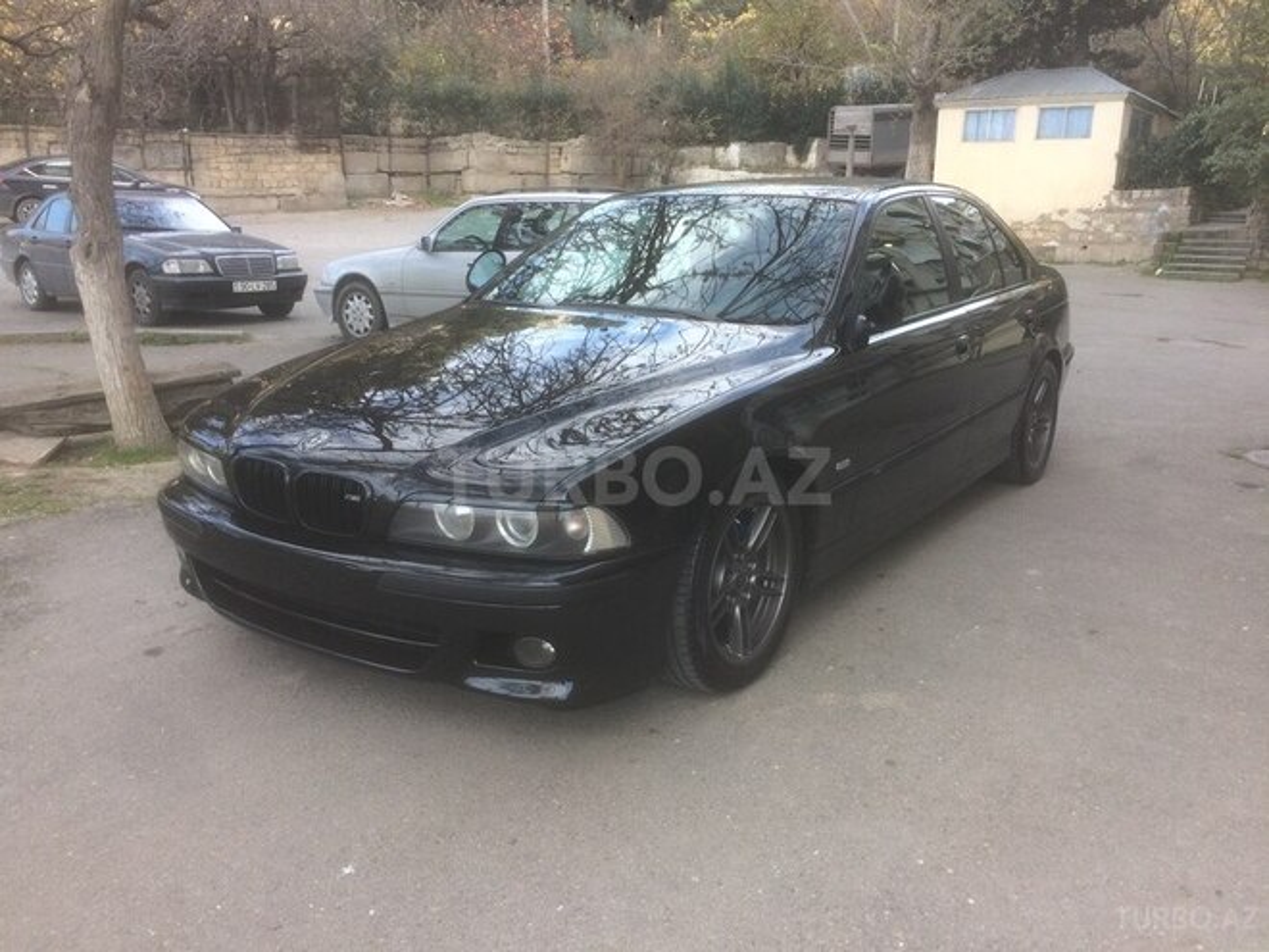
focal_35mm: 29
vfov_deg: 48.2
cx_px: 634
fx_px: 1063
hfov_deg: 61.7
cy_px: 476
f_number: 2.2
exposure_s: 1/250
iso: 32
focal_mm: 4.15
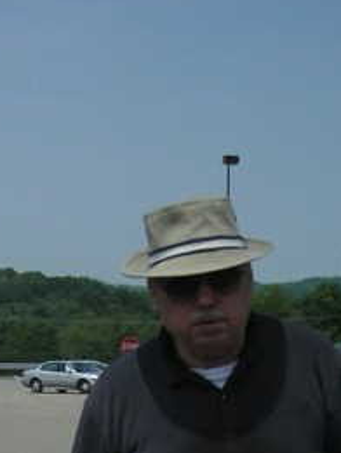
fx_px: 1352
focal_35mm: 103
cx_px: 56
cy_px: 535
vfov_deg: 18.2
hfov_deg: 14.3
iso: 50
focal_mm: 5.7
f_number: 5.7
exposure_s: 1/742
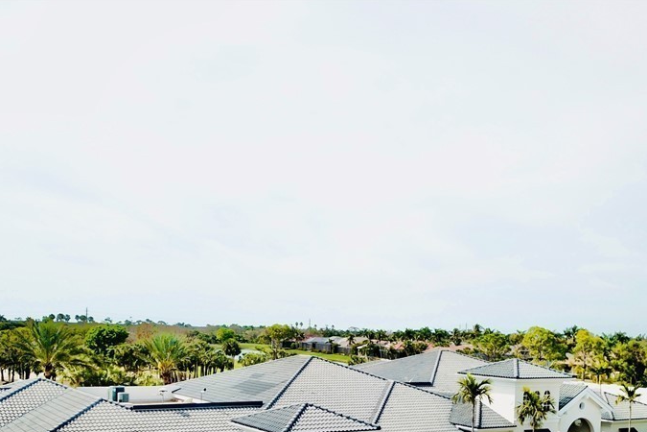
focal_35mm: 41
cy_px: 367
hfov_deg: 47.4
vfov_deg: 31.5
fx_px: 737
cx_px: 348
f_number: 2.2
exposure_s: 1/1112
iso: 100
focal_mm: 4.73
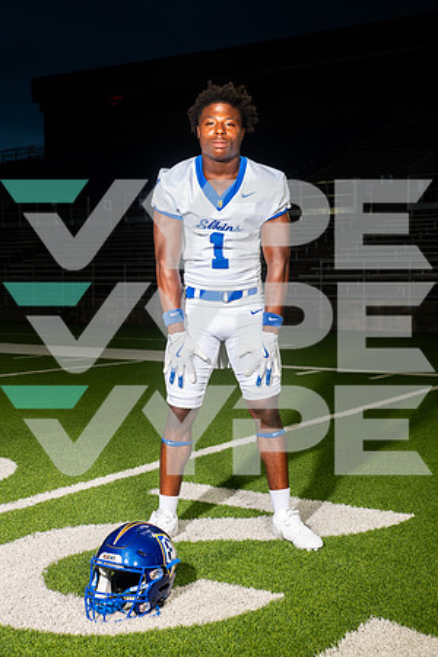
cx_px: 219
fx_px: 876
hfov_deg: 28.1
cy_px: 328
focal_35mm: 48
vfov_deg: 41.1
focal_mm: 48
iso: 800
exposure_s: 1/320
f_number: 7.1
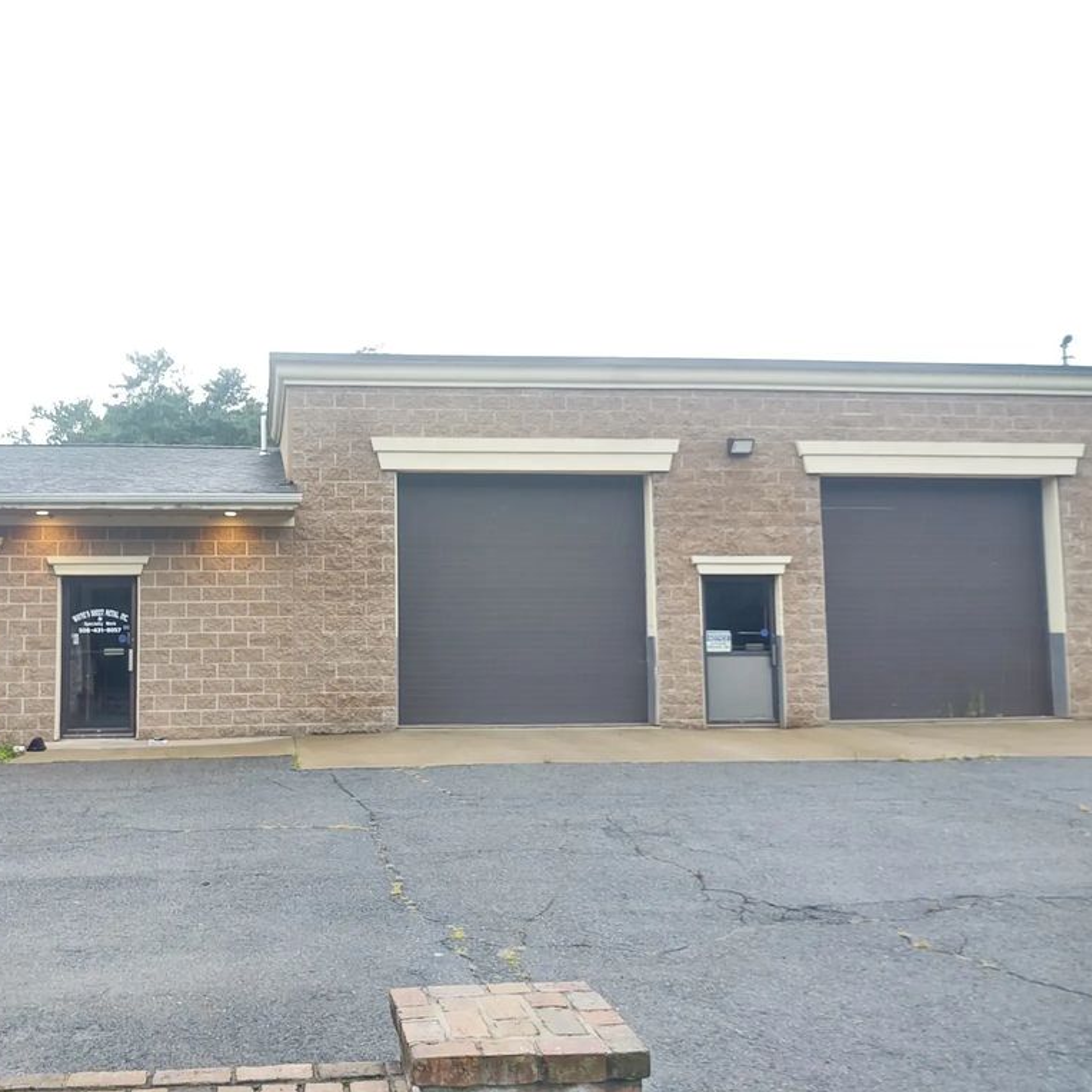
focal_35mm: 32
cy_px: 546
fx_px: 1142
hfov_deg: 50.3
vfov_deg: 51.1
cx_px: 372
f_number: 1.7
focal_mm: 4.75
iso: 116
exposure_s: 1/50
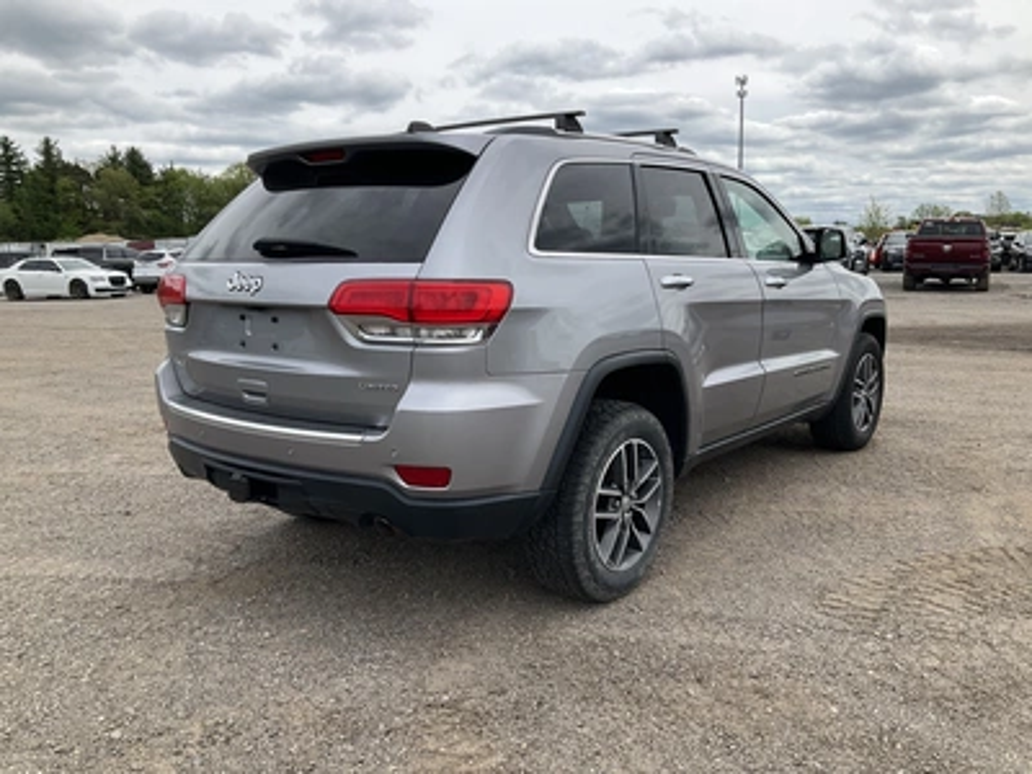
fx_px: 865
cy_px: 387
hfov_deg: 61.7
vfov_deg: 48.2
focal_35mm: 29
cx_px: 516
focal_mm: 3
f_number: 1.8
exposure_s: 1/1730
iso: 25
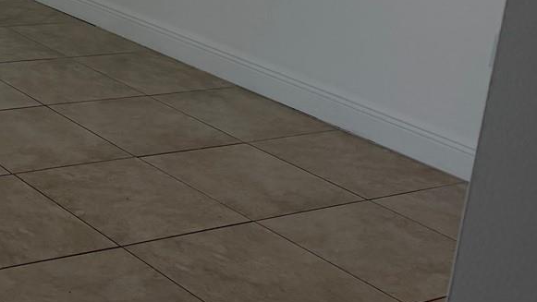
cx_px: -165
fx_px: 1025
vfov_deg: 16.1
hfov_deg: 25.3
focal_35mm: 72
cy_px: -54
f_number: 1.78
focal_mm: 6.76
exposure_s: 1/955
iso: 100
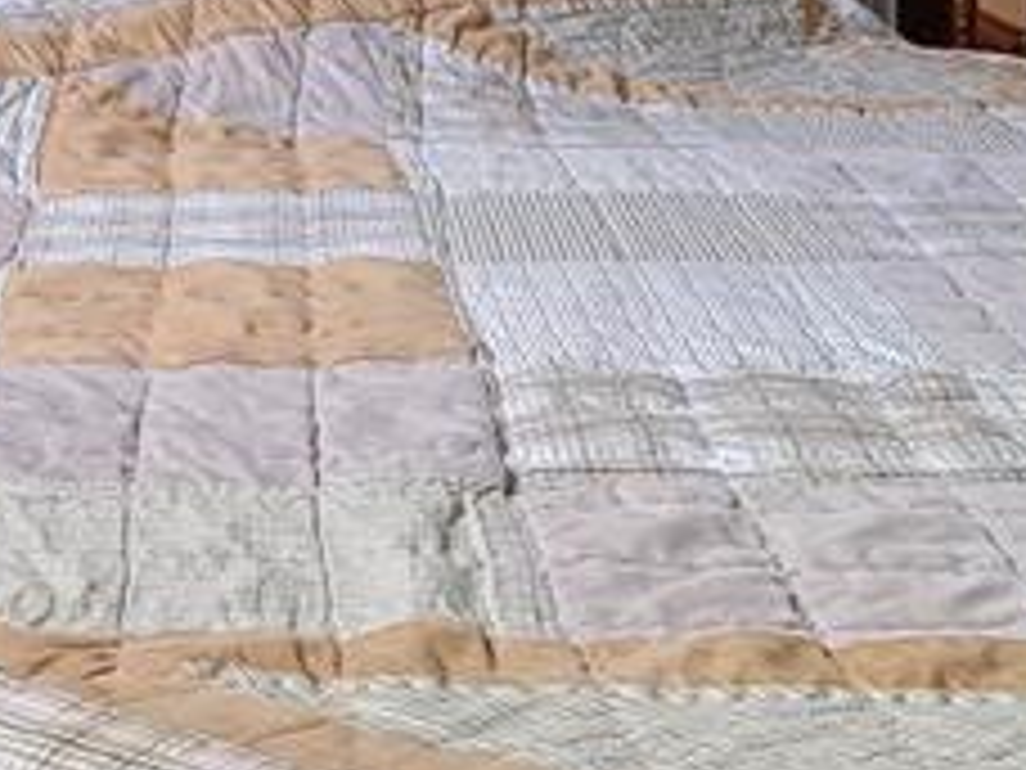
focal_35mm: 117
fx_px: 3468
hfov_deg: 15.9
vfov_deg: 12.5
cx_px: -351
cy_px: 9
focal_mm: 5.4
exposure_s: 1/120
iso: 200
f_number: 1.8
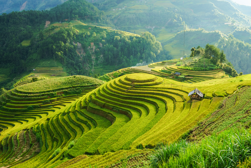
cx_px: 126
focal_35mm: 35
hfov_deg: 54.4
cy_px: 84
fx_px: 244
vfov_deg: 37.9
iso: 160
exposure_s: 1/80
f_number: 8
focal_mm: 35
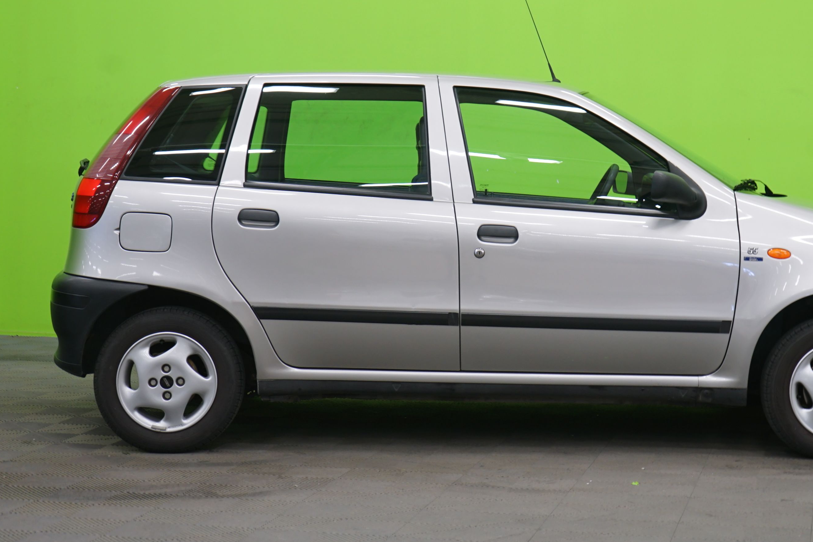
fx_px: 1648
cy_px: 182
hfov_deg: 27.6
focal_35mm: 73
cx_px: 525
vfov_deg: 18.6
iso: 400
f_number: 5
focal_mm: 49
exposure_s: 1/8
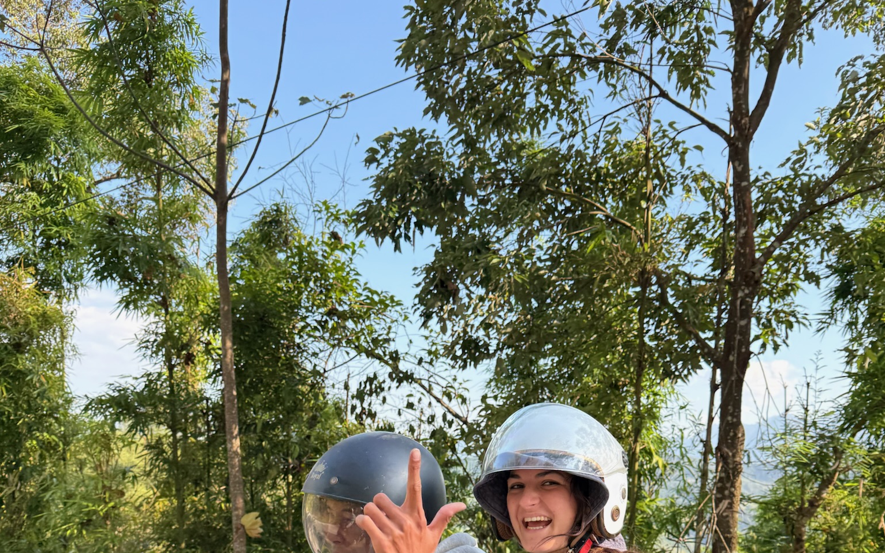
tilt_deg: -0.9
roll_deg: -2.7
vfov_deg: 35.0
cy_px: 502
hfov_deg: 56.7
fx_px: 820
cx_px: 442
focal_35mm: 34
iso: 100
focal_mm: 6.76
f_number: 1.78
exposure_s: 1/757
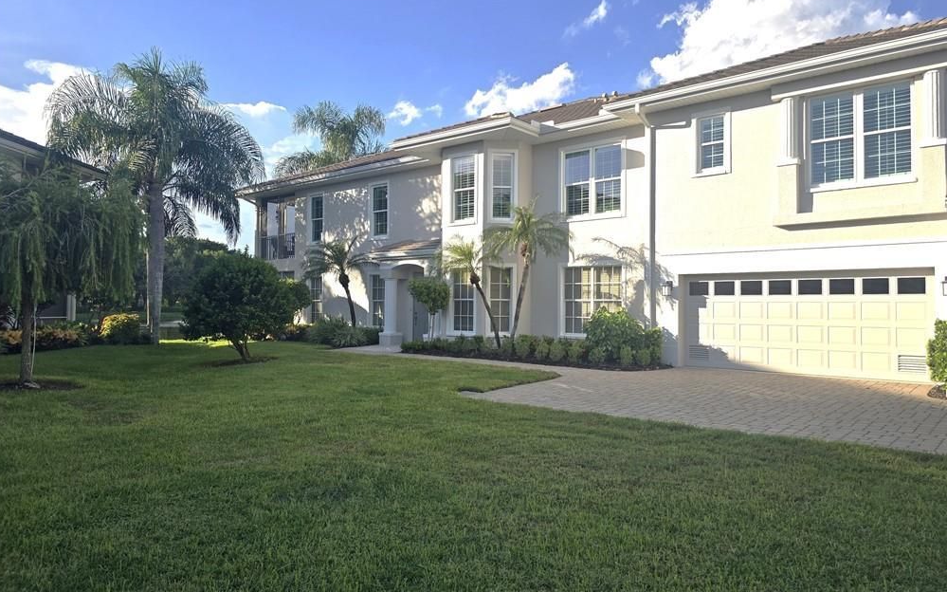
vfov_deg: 49.3
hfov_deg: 72.6
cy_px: 288
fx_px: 645
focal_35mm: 25
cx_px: 477
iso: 12
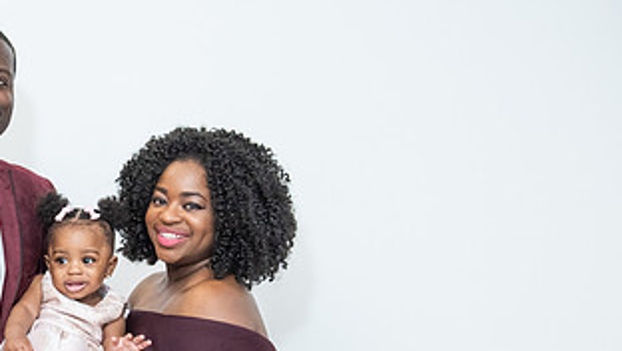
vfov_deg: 16.1
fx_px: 1221
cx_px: 52
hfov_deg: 27.5
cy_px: 320
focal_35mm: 74
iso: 1600
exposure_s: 1/200
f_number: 4
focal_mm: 38
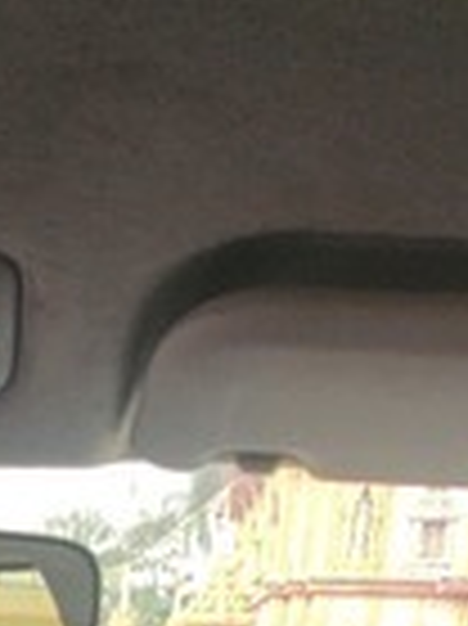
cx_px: -58
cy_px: 1058
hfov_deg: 24.2
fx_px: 1011
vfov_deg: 23.2
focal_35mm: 56
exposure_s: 1/50
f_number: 2.2
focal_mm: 2.2
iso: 160
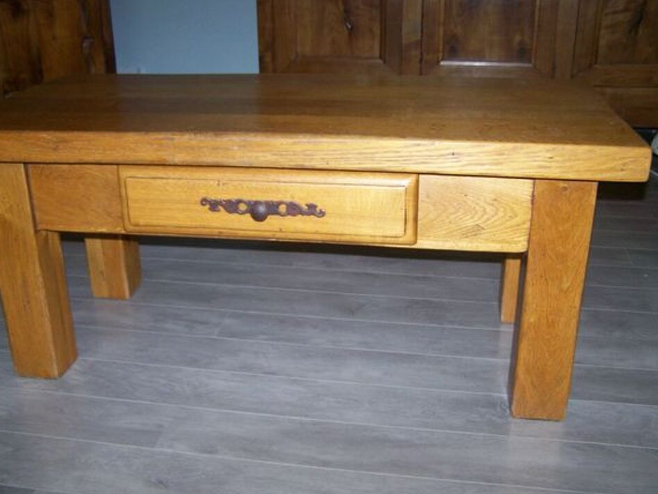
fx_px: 761
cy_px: 258
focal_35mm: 40
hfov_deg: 46.8
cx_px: 330
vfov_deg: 36.0
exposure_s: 1/60
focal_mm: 6.3
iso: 160
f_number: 2.8
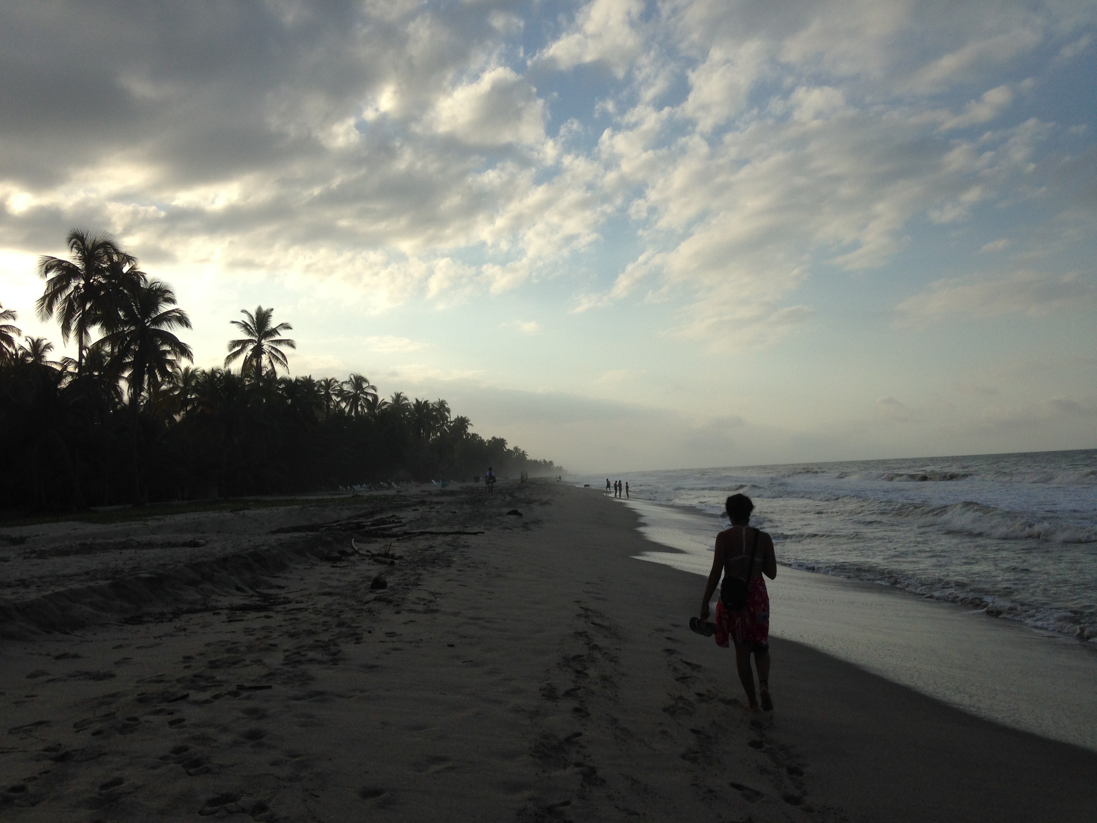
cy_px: 412
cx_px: 548
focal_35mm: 33
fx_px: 1046
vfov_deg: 42.9
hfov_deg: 55.4
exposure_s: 1/2463
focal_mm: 4.12
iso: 50
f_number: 2.4
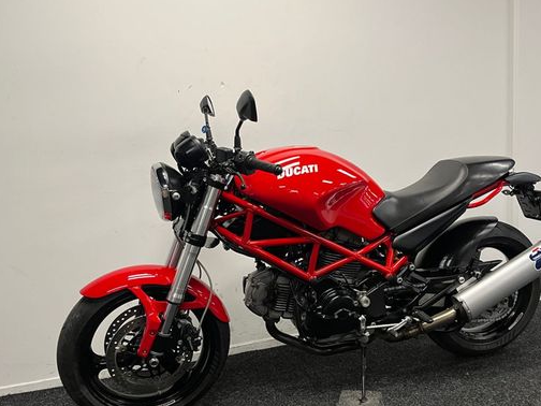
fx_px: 516
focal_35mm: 33
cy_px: 236
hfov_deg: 55.2
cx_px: 304
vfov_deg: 42.8
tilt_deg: -7.5
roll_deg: +2.0
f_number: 1.6
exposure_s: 1/50
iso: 80
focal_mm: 5.1
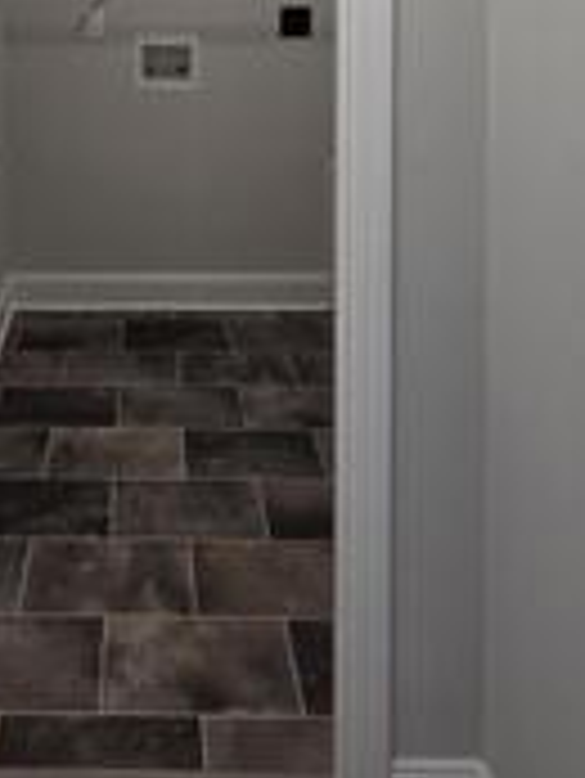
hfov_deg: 38.3
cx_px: 122
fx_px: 810
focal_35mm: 36
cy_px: -40
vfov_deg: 42.4
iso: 250
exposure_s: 1/120
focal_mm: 2.2
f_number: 2.2
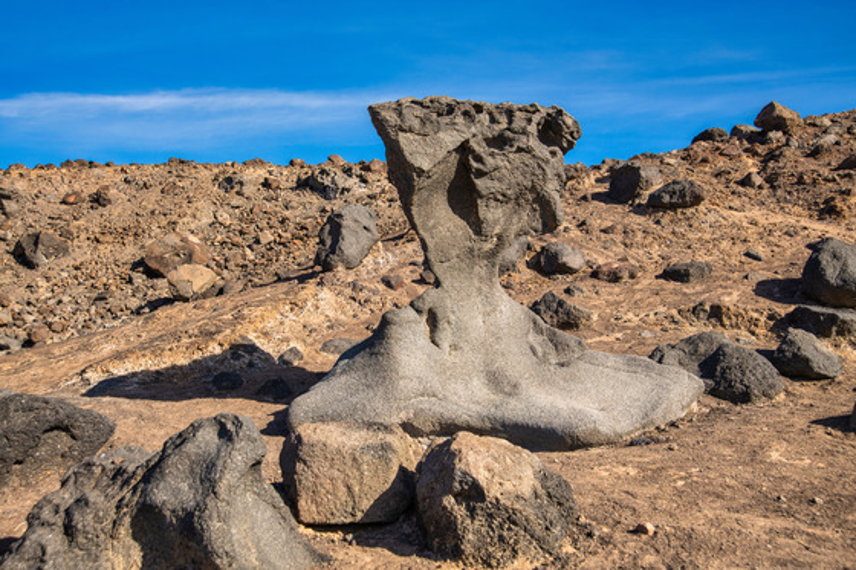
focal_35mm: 40
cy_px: 285
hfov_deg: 48.5
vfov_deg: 33.4
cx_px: 428
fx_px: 951
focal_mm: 40
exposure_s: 1/400
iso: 100
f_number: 8
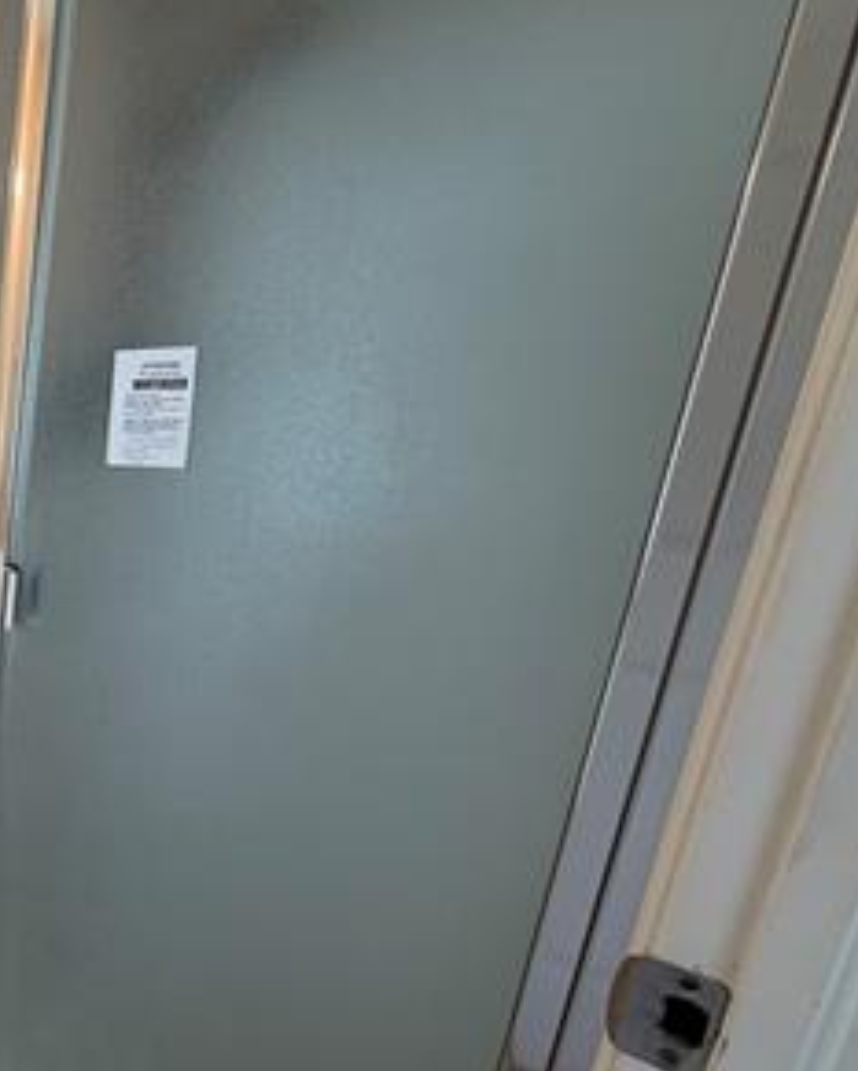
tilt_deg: -17.0
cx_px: -122
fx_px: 952
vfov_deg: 58.1
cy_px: 664
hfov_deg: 38.5
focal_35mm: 30
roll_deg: -2.3
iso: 160
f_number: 2.2
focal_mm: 2.22
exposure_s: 1/120
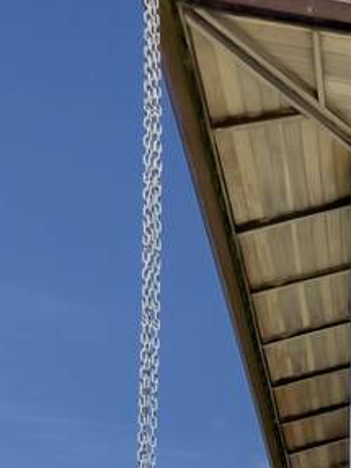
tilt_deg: +5.7
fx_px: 663
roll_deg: +0.9
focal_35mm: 49
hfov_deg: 24.5
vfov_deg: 23.2
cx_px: 495
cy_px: 817
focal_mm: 1.54
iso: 25
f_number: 2.4
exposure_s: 1/1996
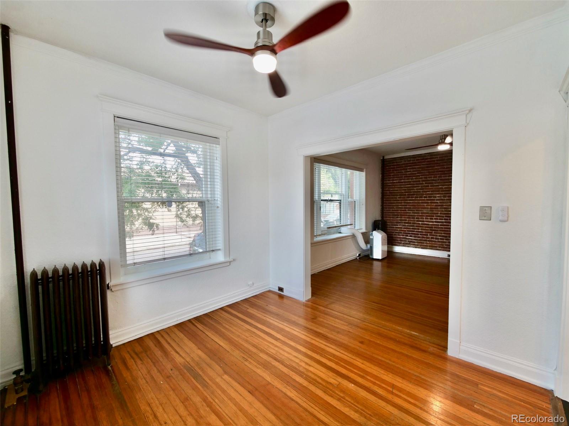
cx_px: 284
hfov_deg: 102.1
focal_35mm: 14
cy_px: 213
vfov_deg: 85.7
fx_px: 230
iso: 200
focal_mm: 7
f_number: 4
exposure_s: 1/80
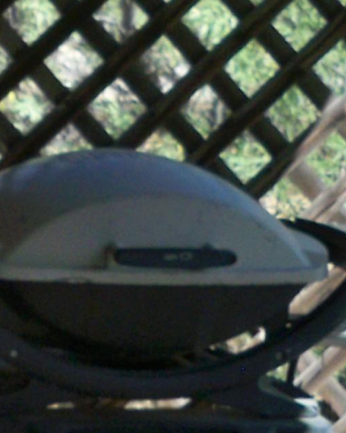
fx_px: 2075
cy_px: 142
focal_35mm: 162
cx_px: -589
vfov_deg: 11.9
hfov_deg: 8.4
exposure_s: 1/400
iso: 80
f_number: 3.1
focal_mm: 6.3
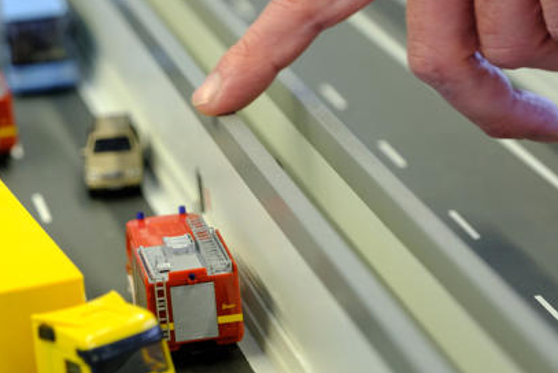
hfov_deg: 15.4
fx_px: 2047
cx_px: 90
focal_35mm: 132
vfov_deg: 10.4
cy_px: 210
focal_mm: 42.7
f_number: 2.8
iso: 640
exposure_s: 1/125
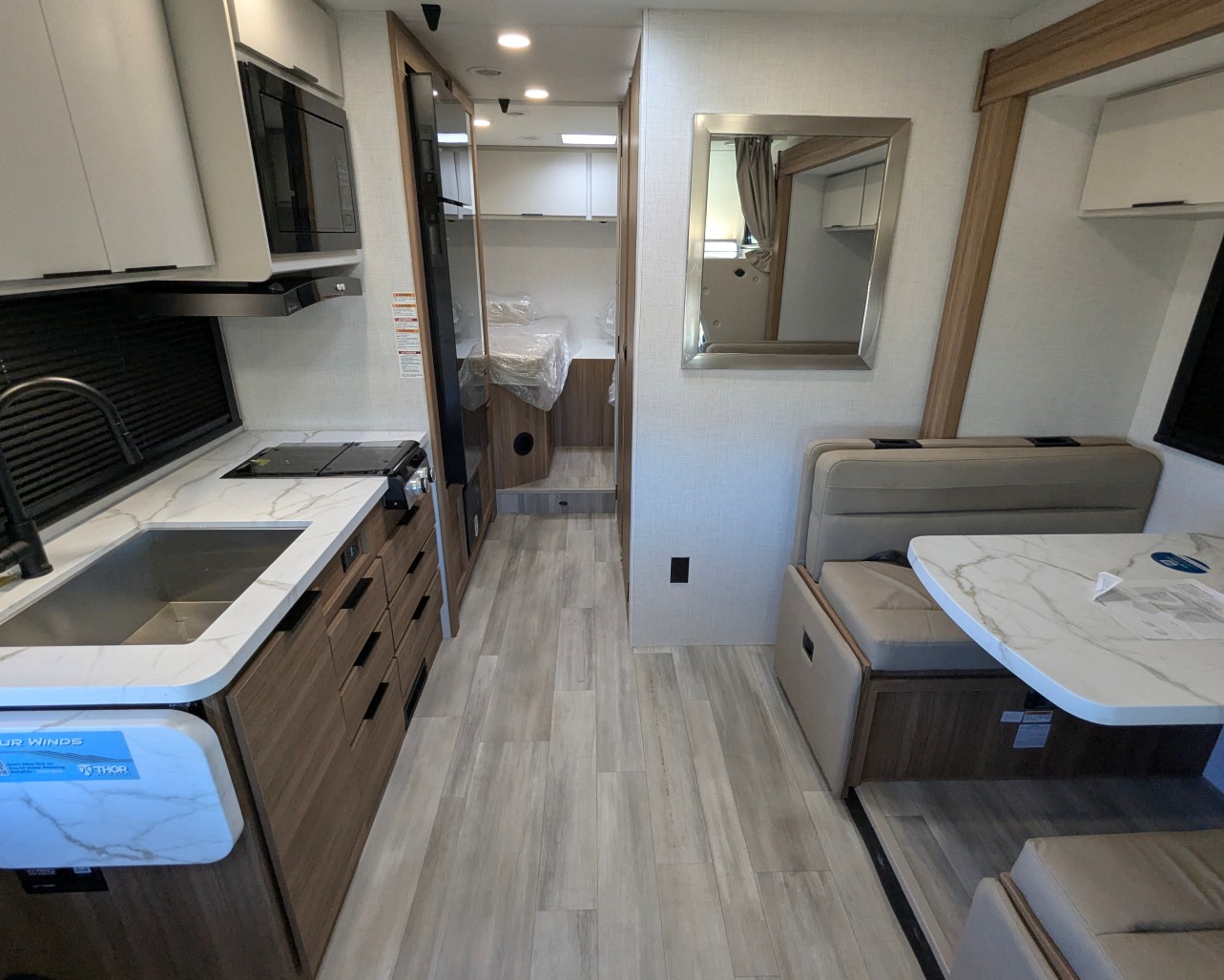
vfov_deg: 77.0
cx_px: 614
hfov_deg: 89.6
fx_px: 616
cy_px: 492
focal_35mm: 17
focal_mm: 2.35
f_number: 2.2
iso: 308
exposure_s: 1/153
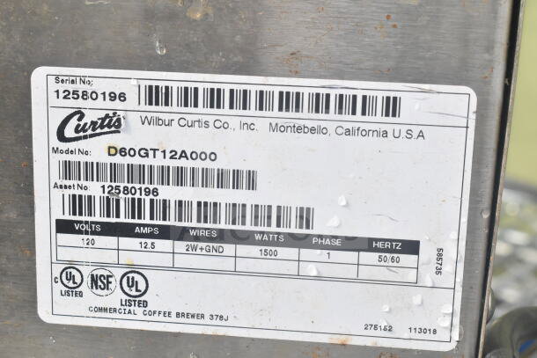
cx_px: 268
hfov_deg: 28.1
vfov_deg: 18.9
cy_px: 179
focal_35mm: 72
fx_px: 1074
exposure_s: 1/400
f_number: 10
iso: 1600
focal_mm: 48
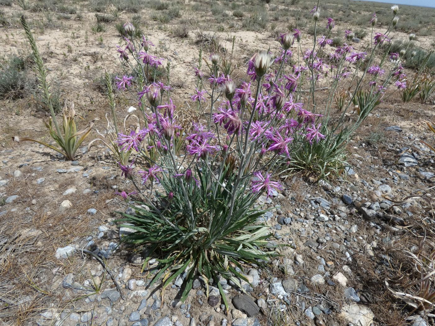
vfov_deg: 66.0
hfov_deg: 81.7
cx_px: 218
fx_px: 251
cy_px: 163
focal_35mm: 20
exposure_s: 1/800
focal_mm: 3.6
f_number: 5.6
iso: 80
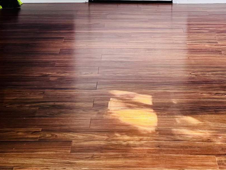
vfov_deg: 15.3
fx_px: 601
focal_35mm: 92
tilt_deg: -10.0
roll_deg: +0.1
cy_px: -53
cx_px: 120
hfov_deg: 21.3
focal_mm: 6.76
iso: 200
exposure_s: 1/60
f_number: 1.78
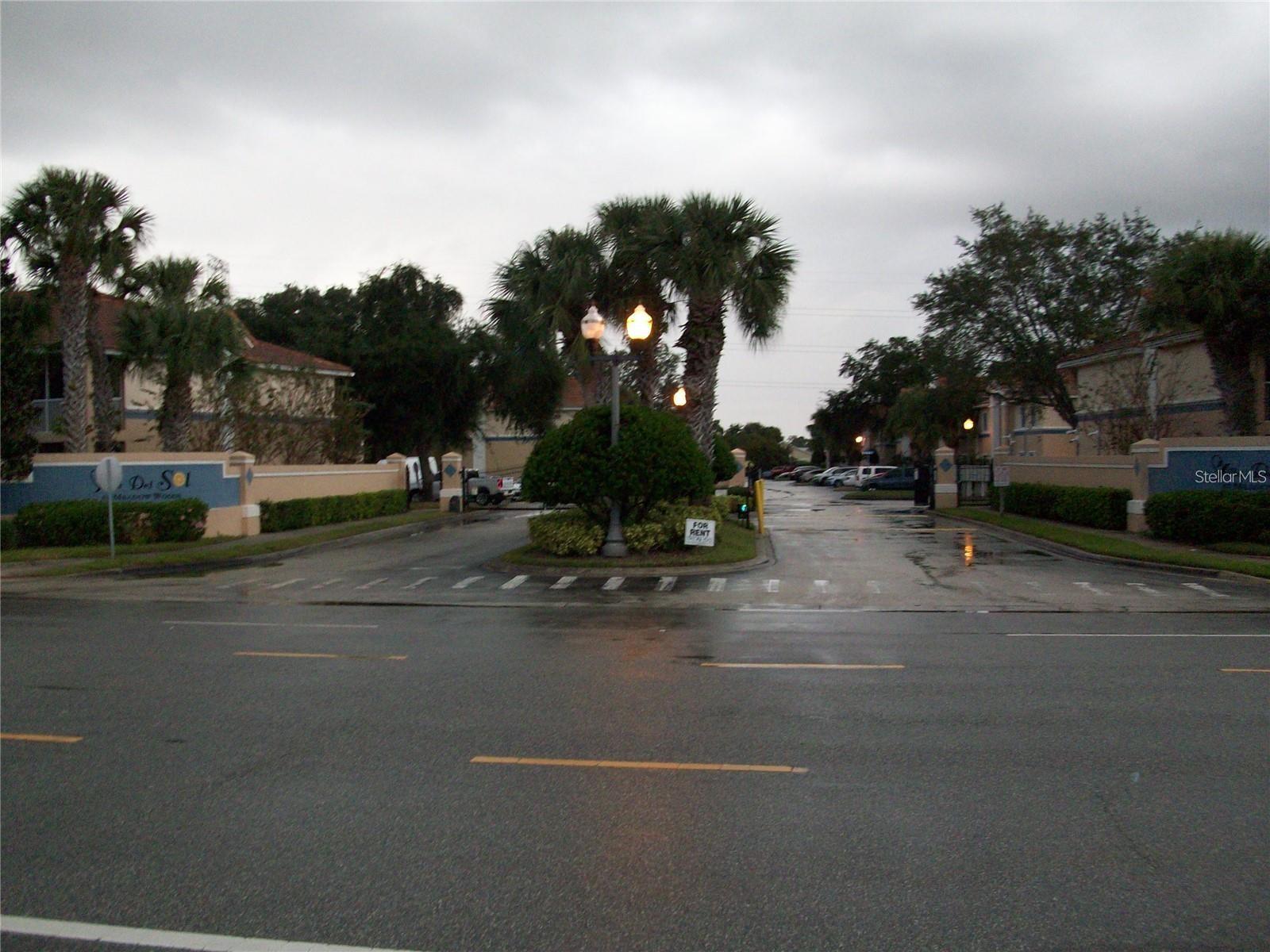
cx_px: 635
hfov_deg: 54.0
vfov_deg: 41.8
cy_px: 476
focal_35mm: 34
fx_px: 1247
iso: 160
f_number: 2.8
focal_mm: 5.7
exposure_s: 1/60
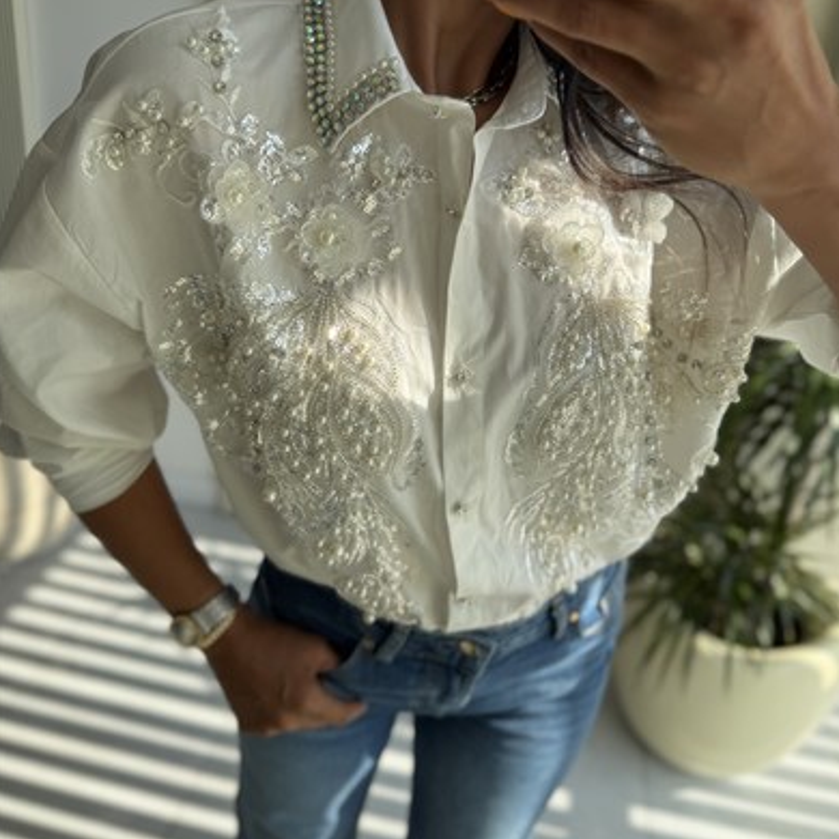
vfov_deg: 55.5
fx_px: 795
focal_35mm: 29
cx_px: 424
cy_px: 382
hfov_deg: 55.6
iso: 80
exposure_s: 1/1689
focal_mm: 6.76
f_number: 1.78
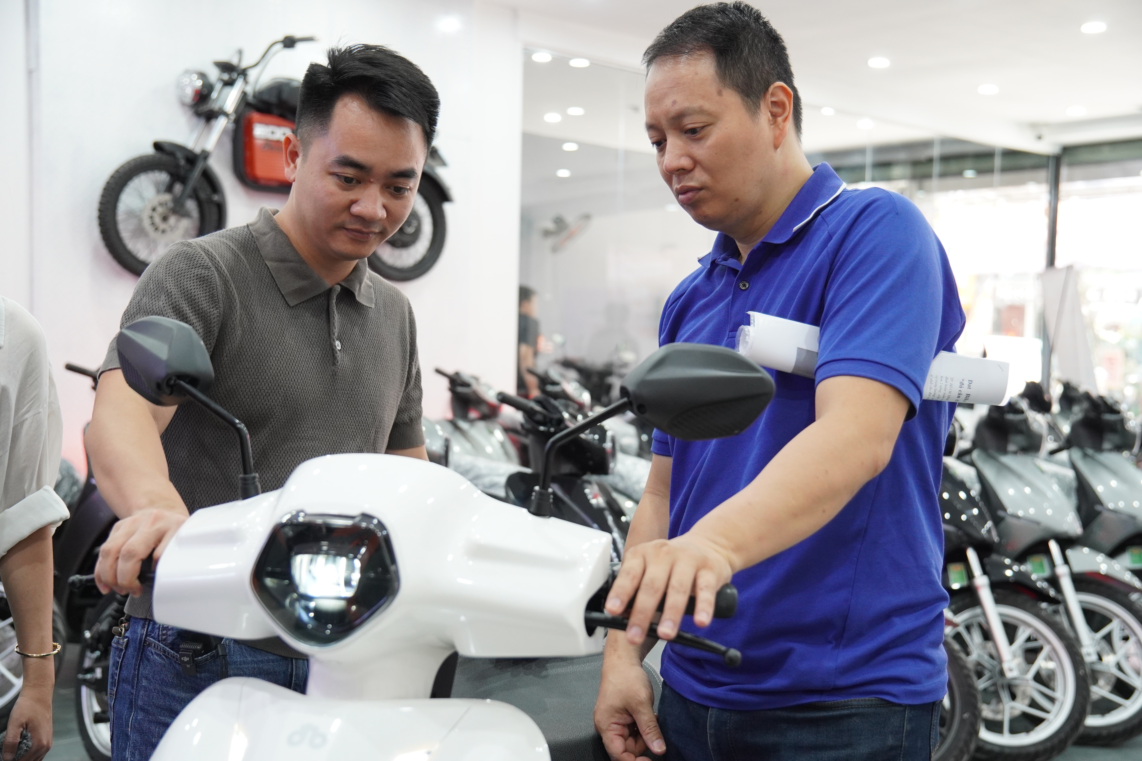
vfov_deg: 29.9
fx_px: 1427
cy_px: 380
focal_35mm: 45
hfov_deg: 43.6
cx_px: 571
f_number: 2.8
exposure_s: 1/125
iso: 1000
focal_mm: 30
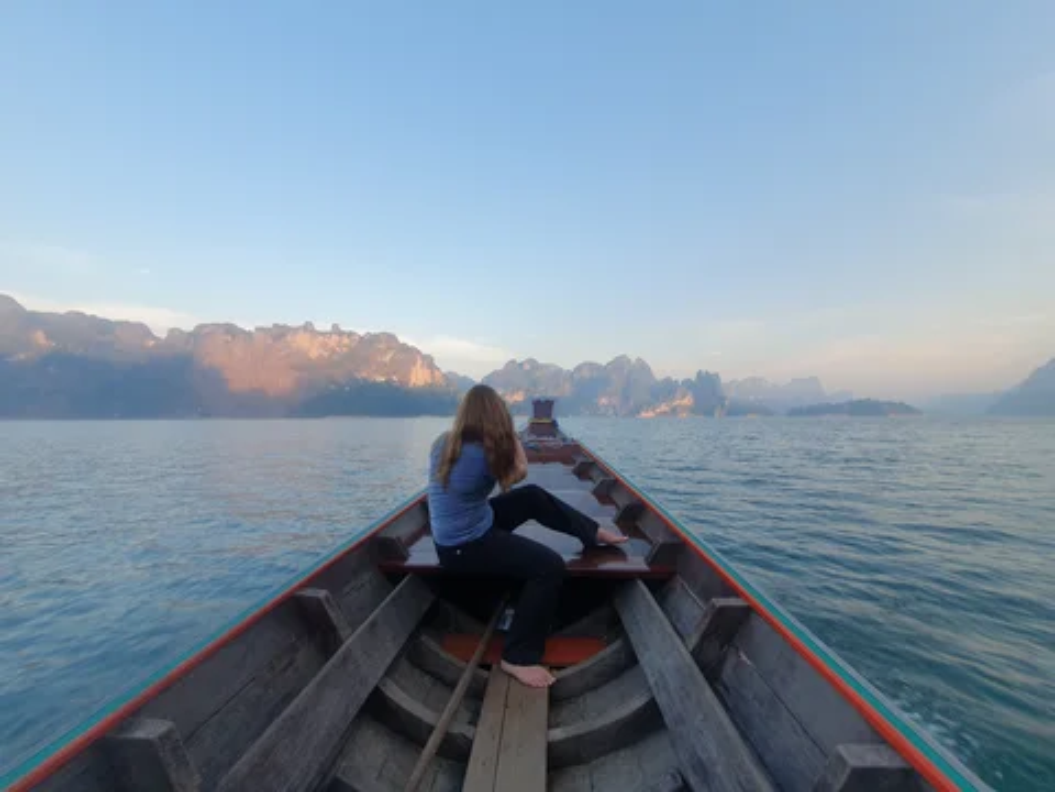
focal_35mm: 13
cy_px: 396
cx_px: 528
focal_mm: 1.8
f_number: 2.2
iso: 50
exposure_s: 1/243
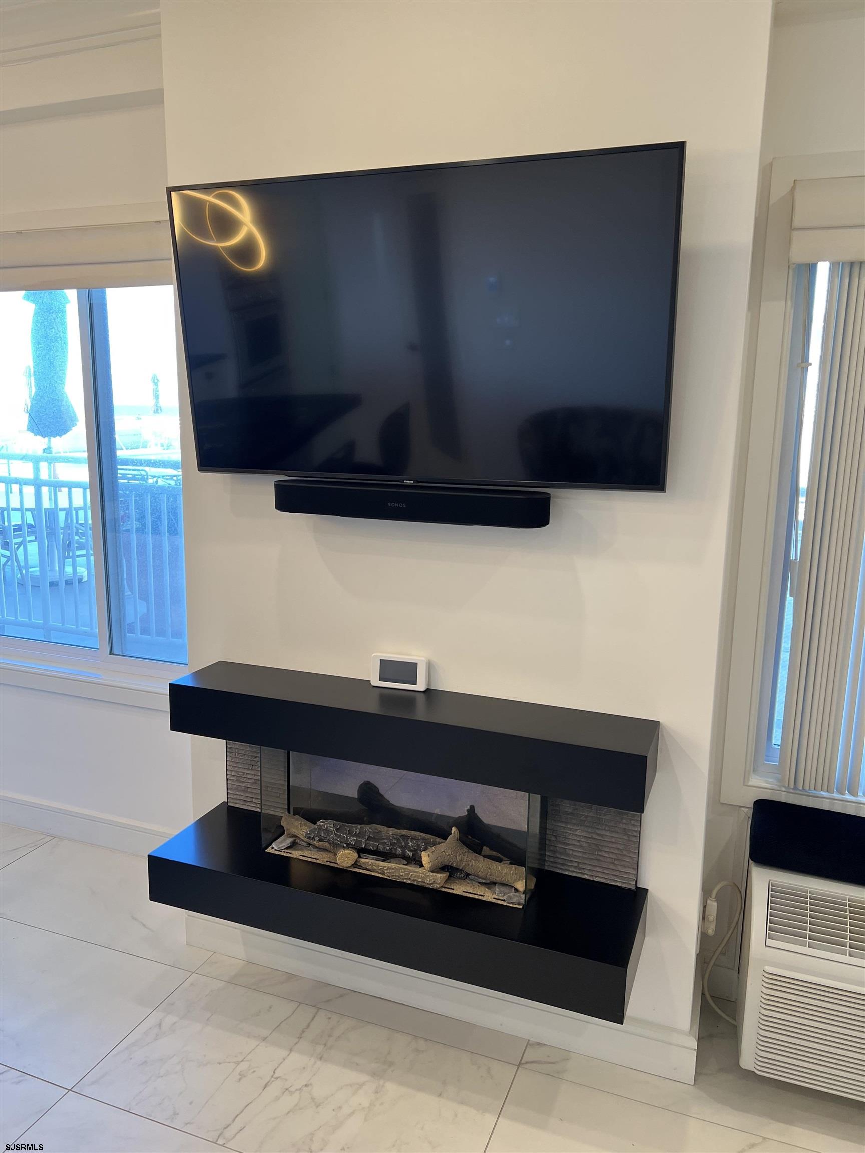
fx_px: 866
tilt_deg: -11.7
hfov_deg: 53.1
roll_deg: -1.0
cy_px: 576
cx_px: 432
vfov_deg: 67.3
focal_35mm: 26
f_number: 1.5
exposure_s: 1/120
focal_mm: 5.7
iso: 80
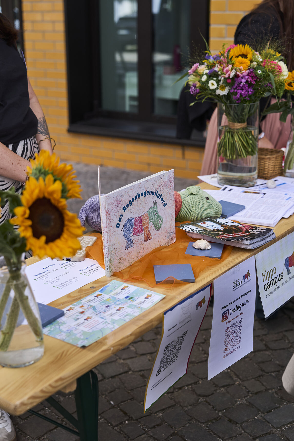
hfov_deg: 26.0
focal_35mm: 52
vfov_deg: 38.2
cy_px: 220
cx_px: 147
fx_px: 637
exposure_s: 1/1250
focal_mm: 52
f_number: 3.5
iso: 250
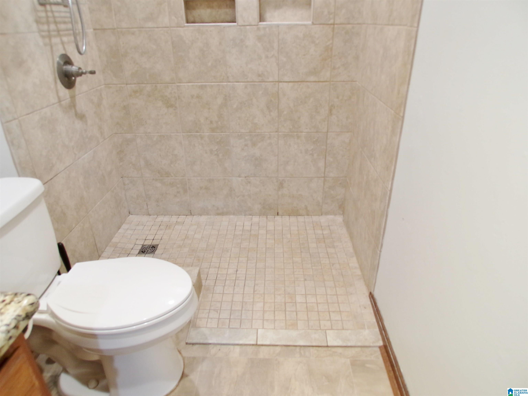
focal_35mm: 24
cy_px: 198
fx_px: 366
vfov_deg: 56.8
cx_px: 264
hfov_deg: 71.6
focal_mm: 4.3
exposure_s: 1/17
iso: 204
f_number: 3
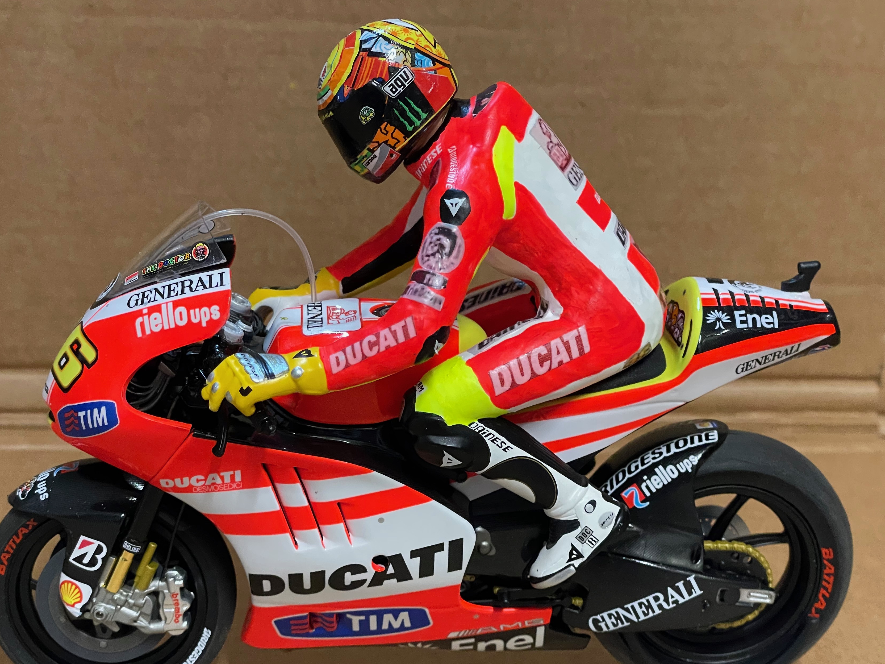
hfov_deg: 30.7
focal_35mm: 63
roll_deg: -1.4
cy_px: 391
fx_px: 1611
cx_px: 422
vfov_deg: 23.3
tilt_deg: -23.3
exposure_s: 1/50
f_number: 2
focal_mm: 6
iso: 400
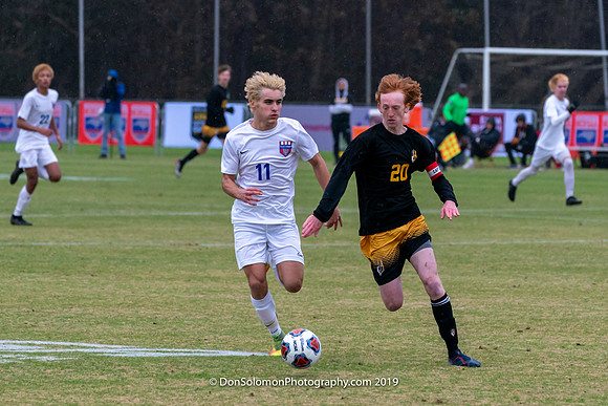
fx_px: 5241
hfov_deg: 6.6
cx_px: 348
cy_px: 221
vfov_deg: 4.4
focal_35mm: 310
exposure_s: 1/1000
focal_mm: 200
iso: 2500
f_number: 5.6
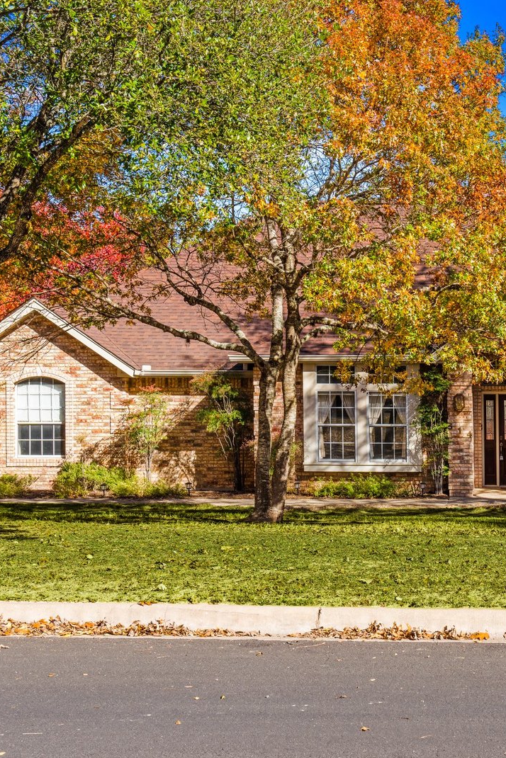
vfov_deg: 35.6
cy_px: 382
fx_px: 1180
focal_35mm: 56
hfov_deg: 23.4
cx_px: 487
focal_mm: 37
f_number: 10
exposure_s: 1/13
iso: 100
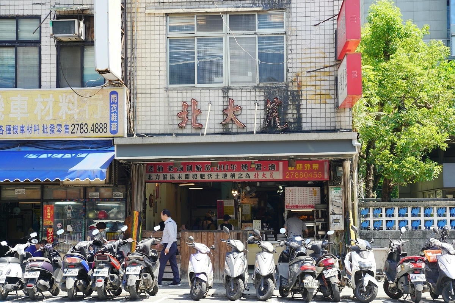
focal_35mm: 57
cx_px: 228
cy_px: 152
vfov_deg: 23.8
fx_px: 720
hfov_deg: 35.1
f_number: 5
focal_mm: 57
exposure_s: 1/80
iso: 100
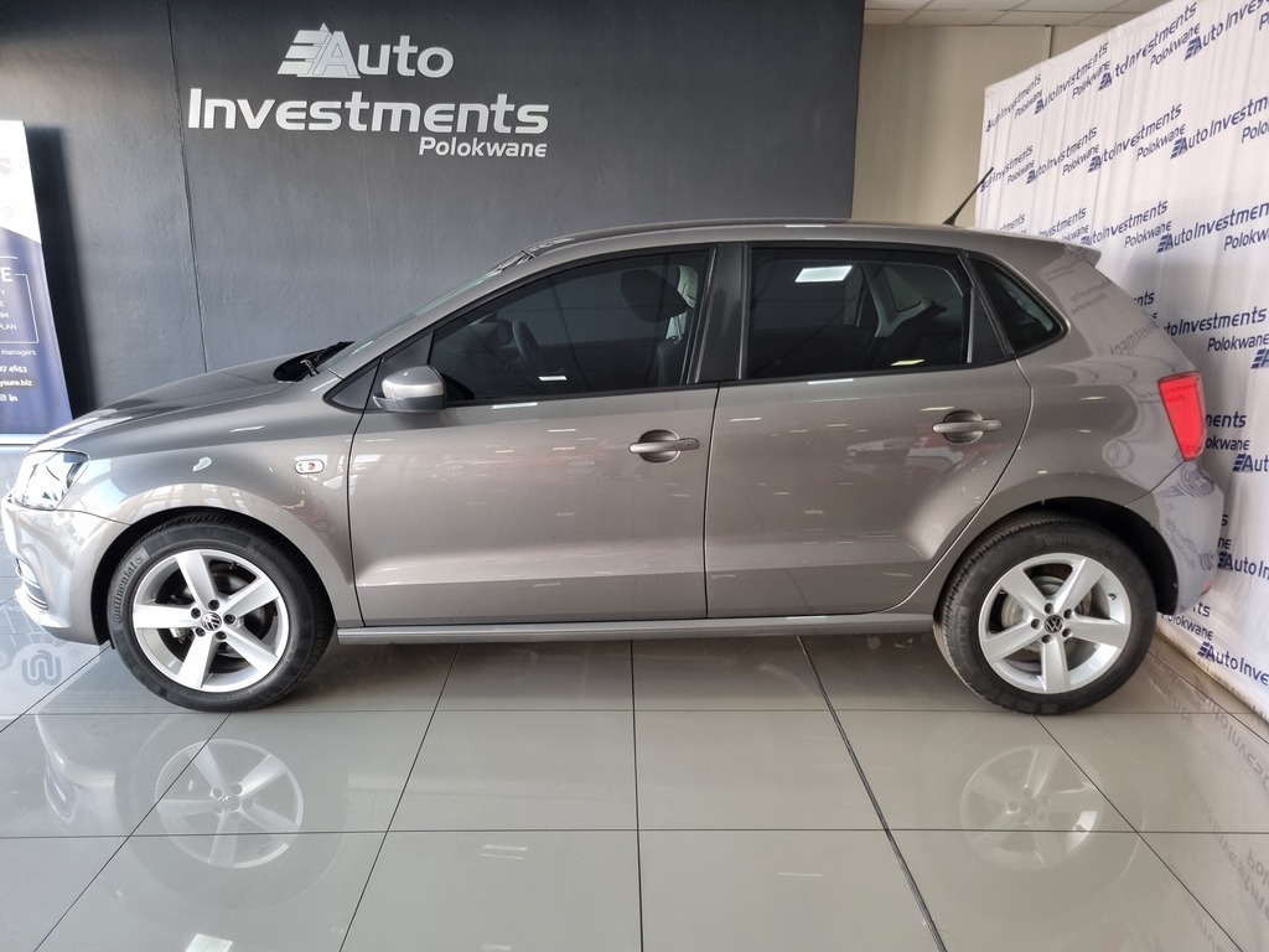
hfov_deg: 67.3
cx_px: 634
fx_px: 953
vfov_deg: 53.1
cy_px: 476
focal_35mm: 26
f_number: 1.8
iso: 125
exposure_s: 1/100
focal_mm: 5.4
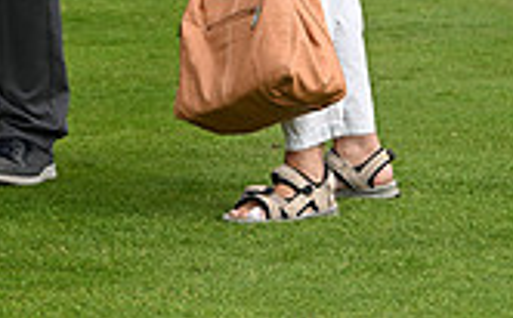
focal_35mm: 518
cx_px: -269
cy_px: -276
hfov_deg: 4.0
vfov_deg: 2.5
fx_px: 7227
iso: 500
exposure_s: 1/2000
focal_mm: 145
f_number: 5.6
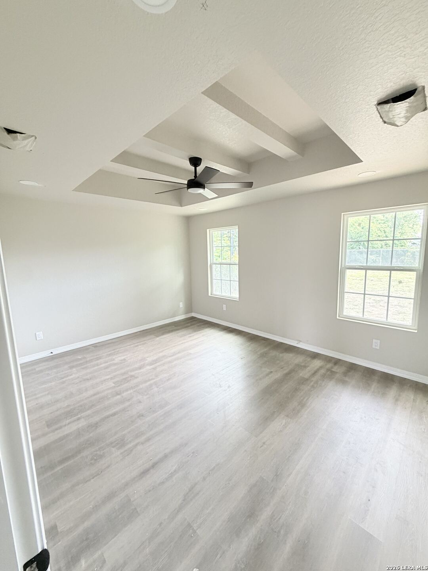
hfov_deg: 85.7
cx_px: 214
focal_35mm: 14
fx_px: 231
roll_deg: +1.9
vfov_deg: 102.1
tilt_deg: -8.5
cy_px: 286
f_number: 2.2
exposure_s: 1/60
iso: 400
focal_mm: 2.22
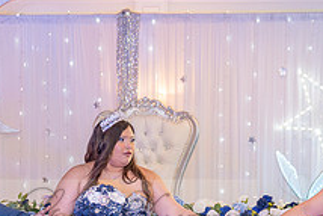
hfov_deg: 18.4
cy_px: 215
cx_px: 130
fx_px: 997
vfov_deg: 12.2
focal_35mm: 111
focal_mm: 41
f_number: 3.2
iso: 1000
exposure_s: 1/200
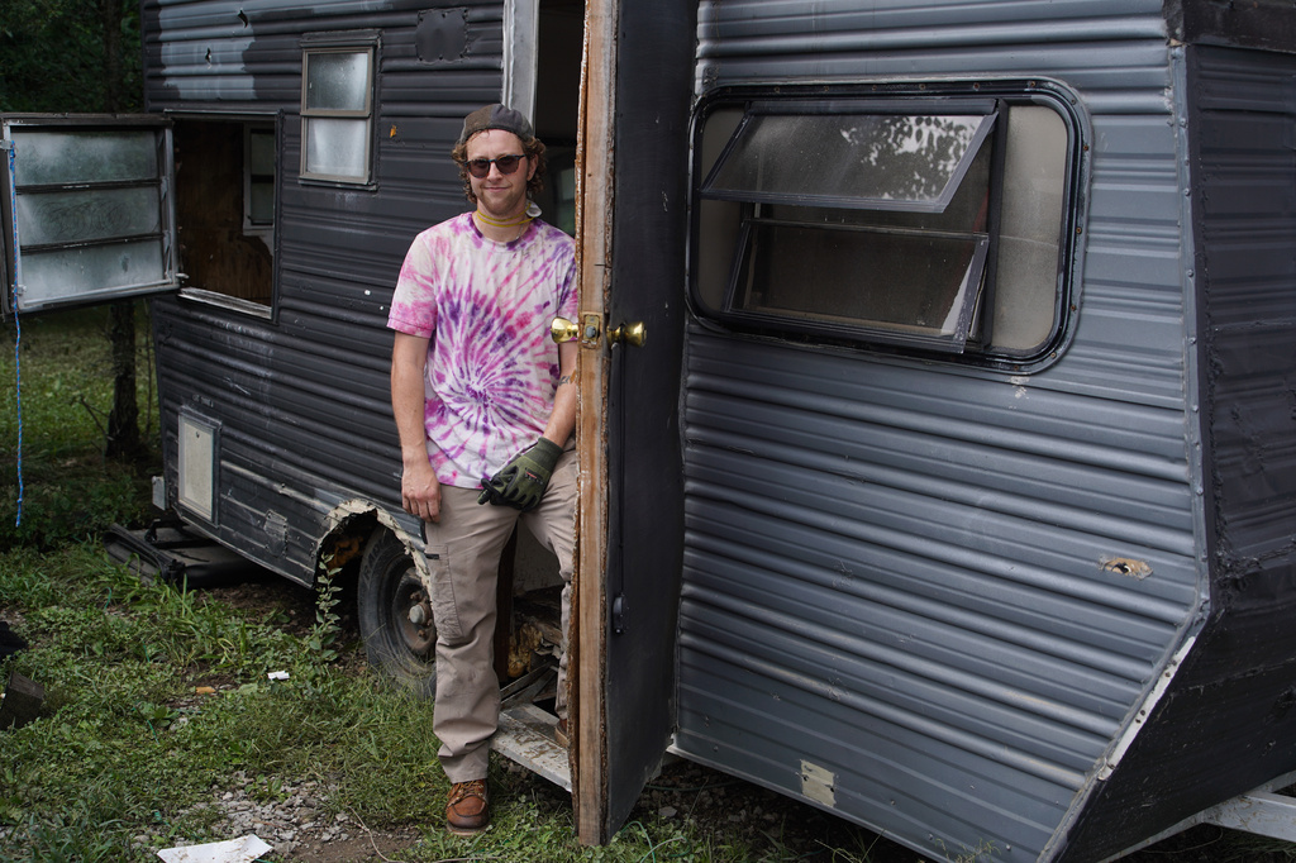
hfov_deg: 44.5
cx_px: 648
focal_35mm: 44
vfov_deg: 30.5
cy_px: 432
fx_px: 1583
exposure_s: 1/640
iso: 100
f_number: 5
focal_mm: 44
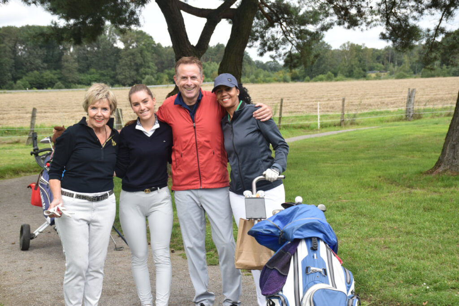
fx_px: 861
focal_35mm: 68
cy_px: 153
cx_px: 230
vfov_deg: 20.2
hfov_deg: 29.9
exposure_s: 1/250
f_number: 8
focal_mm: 45
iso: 220
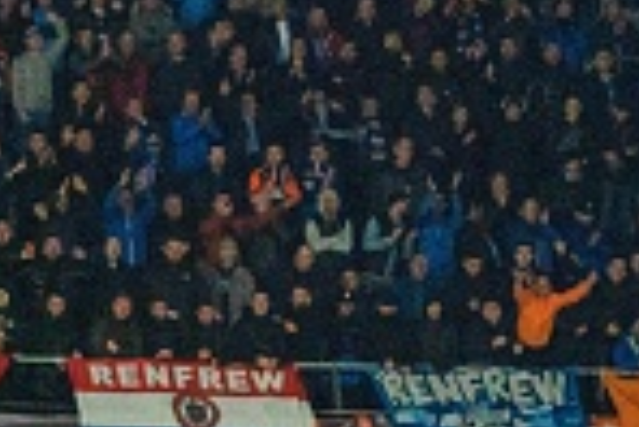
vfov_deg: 1.7
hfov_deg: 2.6
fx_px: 14231
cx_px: -272
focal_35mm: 801
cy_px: 807
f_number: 6.3
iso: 6400
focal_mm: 200
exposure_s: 1/800
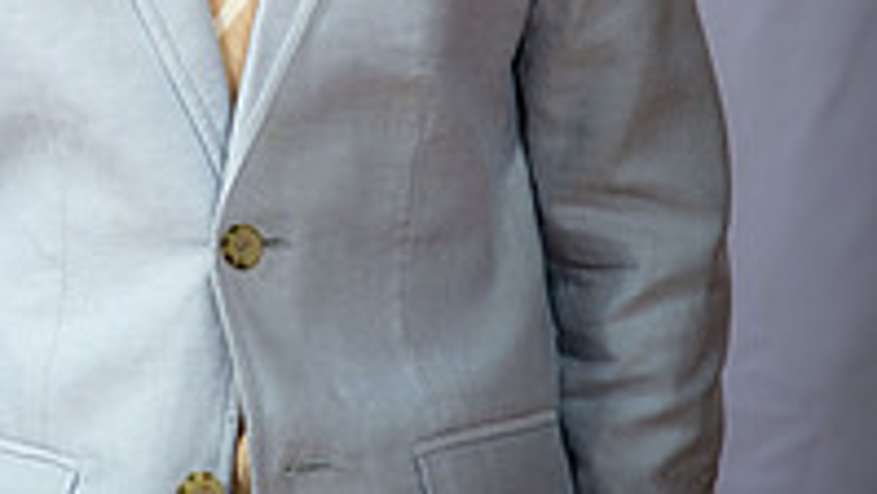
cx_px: 223
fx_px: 4396
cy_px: -88
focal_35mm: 189
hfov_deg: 11.4
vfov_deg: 6.4
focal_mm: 80
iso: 250
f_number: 6.3
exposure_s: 1/200
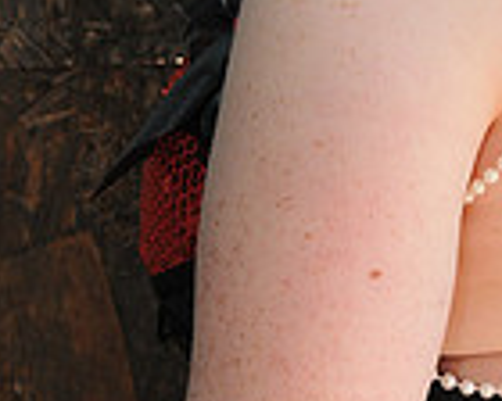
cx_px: 622
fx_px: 2942
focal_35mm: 198
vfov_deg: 7.5
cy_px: -433
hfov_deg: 9.6
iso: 250
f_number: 4.5
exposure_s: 1/160
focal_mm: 34
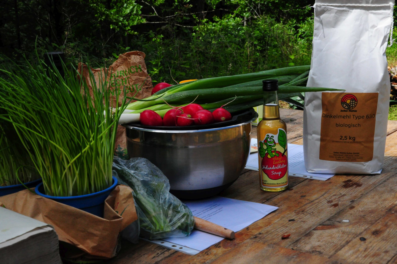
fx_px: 628
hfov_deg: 35.1
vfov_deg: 23.7
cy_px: 132
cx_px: 198
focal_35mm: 57
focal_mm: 38
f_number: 14
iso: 1000
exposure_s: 1/800
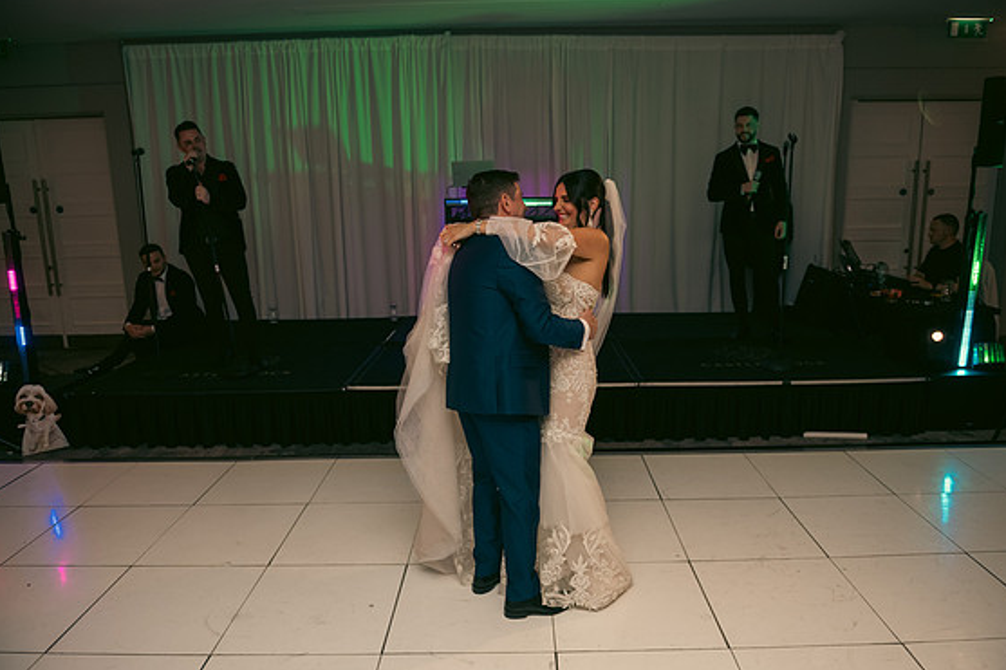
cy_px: 344
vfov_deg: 51.3
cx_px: 515
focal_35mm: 25
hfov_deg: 71.5
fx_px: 698
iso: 640
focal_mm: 24
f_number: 3.5
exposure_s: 1/160
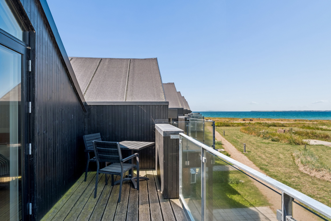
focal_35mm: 21
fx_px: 193
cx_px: 166
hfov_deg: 81.2
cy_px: 110
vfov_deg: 59.5
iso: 200
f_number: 8
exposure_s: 1/120
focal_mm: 13.9
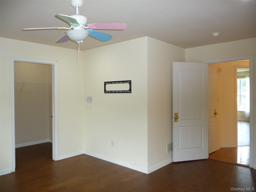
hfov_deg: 63.4
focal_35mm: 28
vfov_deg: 49.7
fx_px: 207
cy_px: 96
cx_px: 128
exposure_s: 1/30
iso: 250
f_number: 3.3
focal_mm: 4.7
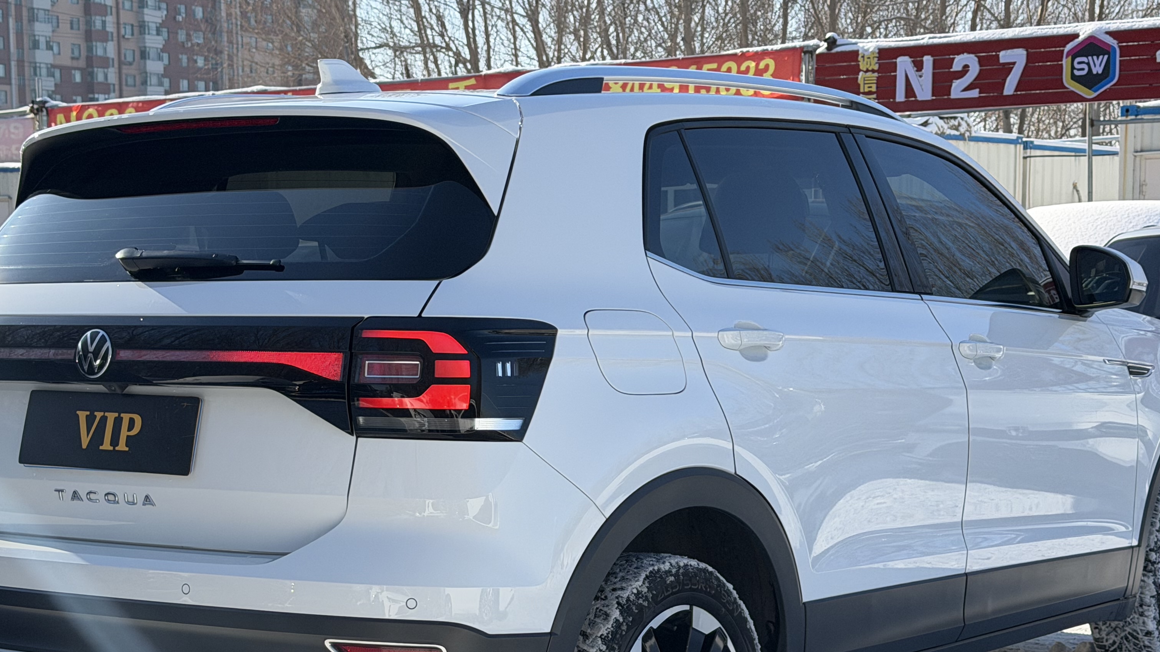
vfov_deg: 17.1
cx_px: 566
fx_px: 2153
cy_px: 489
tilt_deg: -6.0
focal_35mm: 70
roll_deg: +0.8
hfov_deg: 30.2
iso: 100
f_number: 1.78
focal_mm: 6.76
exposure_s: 1/3378
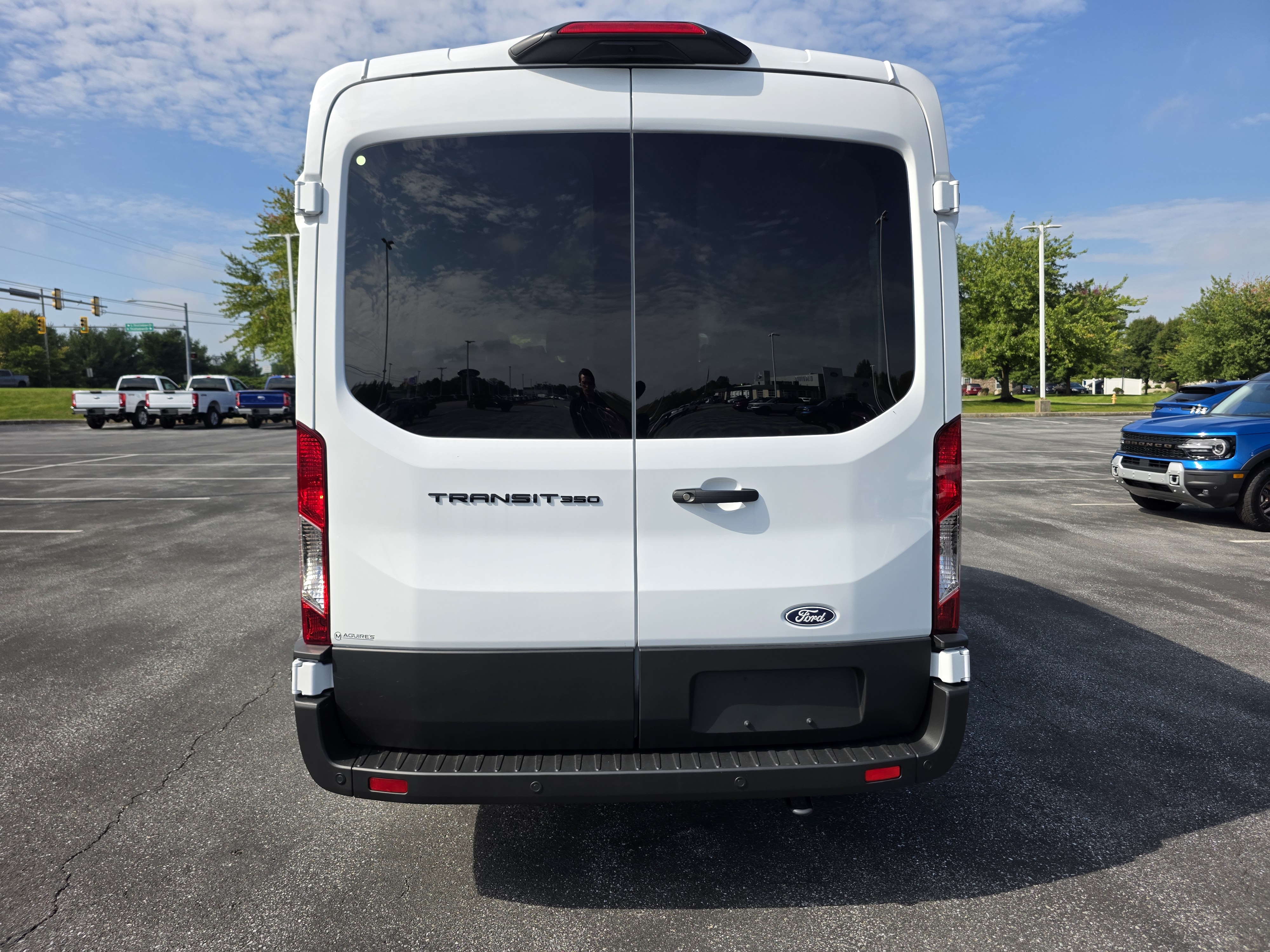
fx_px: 844
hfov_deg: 73.9
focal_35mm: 23
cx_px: 635
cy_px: 476
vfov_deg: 58.9
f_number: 1.7
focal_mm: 6.3
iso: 80
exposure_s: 1/4889
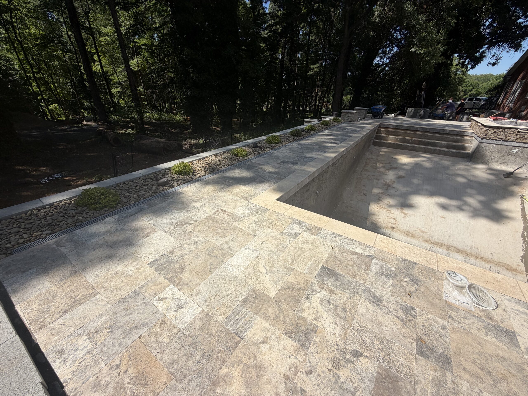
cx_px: 264
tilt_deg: -27.5
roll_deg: -0.8
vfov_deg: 85.7
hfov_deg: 102.1
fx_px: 214
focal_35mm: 14
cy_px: 198
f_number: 2.2
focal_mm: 2.22
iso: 20
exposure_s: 1/1105
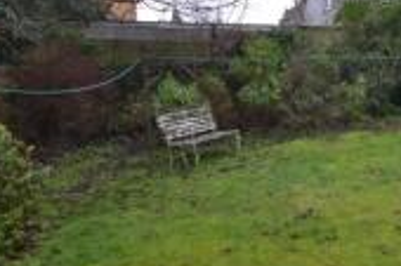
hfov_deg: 37.8
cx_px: 453
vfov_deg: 31.8
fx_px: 467
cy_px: 138
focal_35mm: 42
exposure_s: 1/125
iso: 400
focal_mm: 10
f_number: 5.6
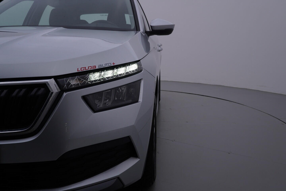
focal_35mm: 36
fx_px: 286
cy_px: 96
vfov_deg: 36.9
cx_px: 143
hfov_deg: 53.1
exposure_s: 1/160
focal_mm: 24
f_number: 5.6
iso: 125
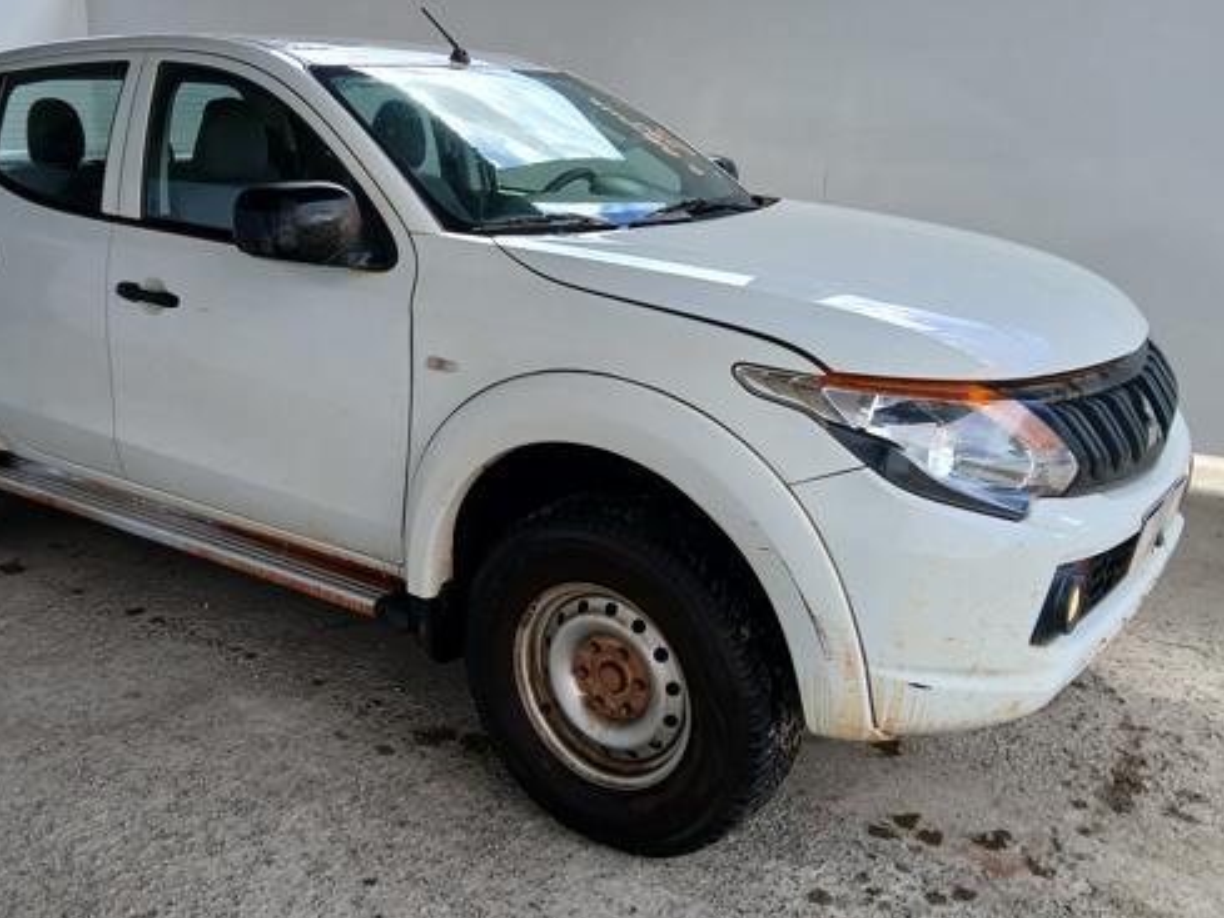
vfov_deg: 41.7
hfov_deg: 53.4
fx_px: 1203
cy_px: 398
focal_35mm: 34
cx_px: 468
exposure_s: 1/120
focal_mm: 3.98
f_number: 1.8
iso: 32
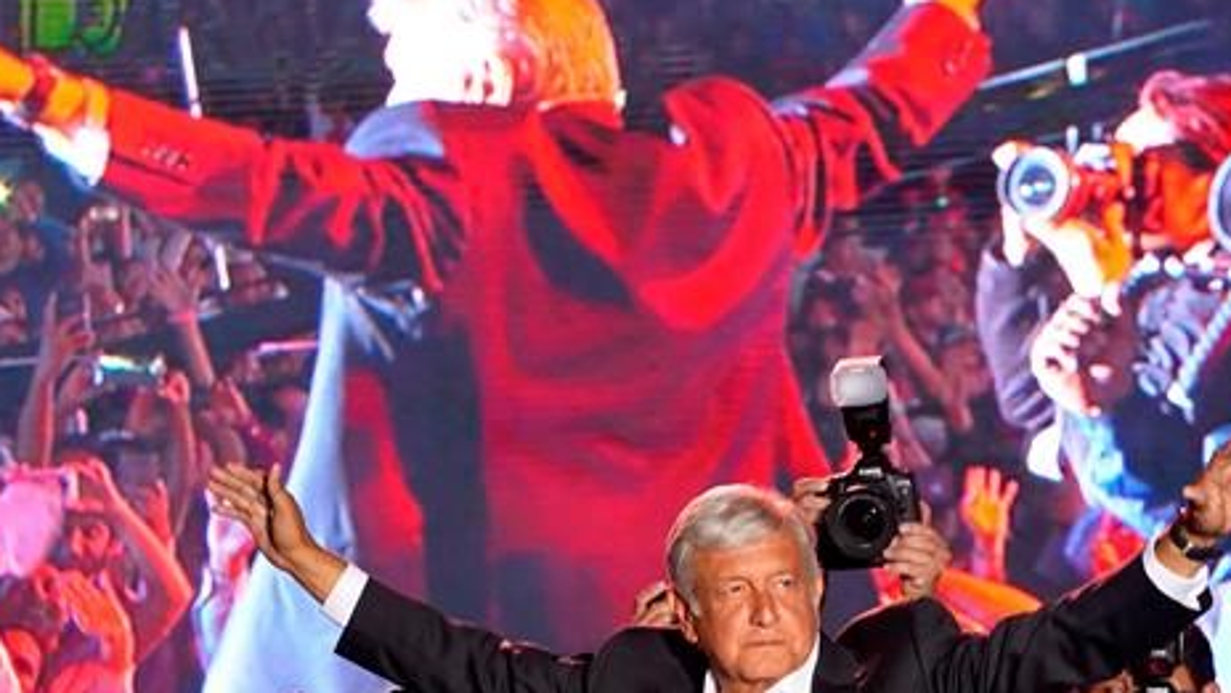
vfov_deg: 6.6
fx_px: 6039
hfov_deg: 11.6
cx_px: 626
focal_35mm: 185
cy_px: 421
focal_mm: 126
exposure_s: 1/250
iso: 4000
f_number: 8
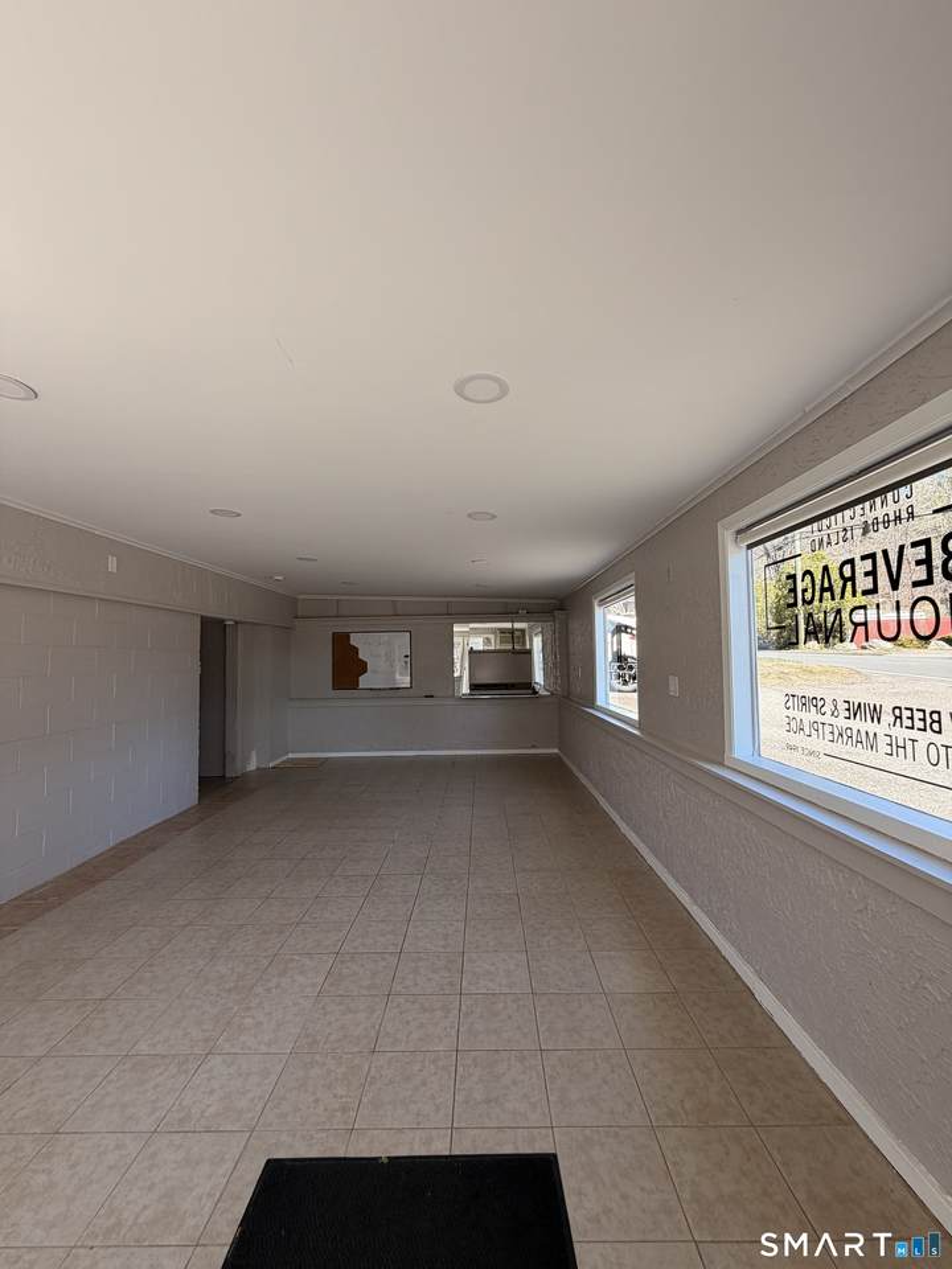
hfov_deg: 85.7
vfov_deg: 102.1
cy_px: 634
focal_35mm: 14
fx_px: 513
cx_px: 476
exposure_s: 1/135
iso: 40
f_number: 2.2
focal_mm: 2.22
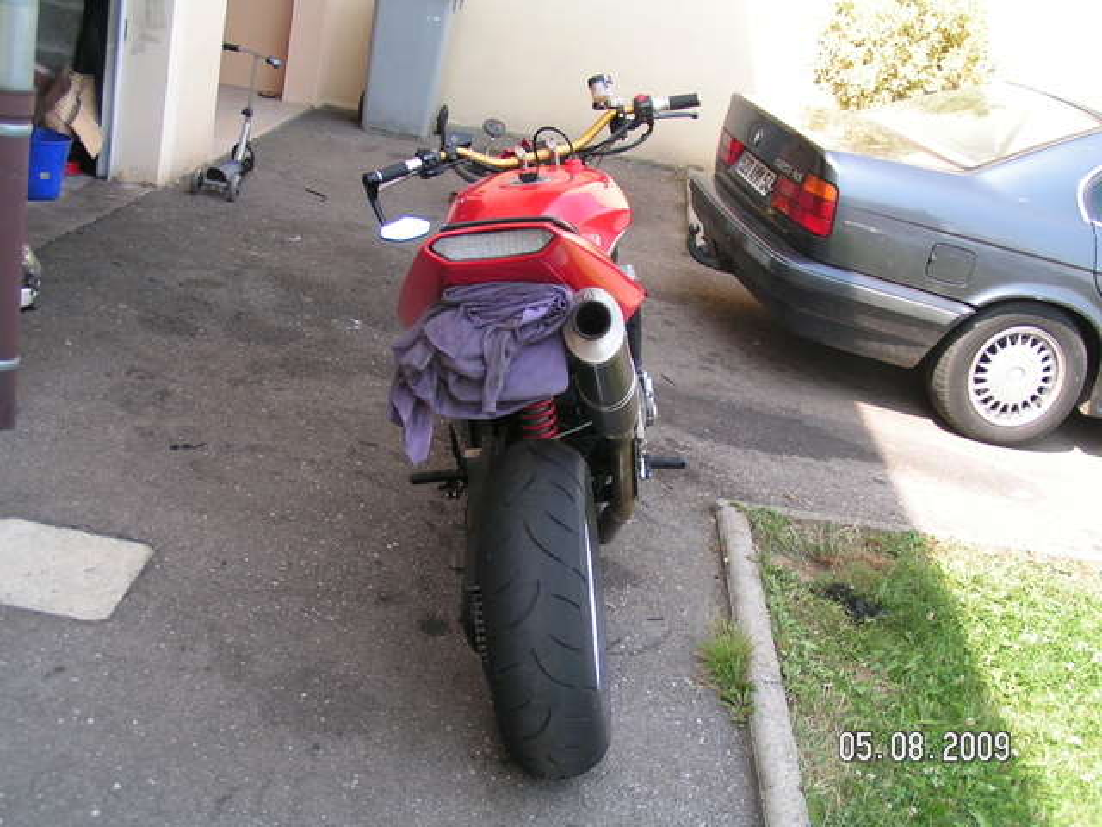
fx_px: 1369
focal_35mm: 43
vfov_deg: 33.6
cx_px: 551
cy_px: 414
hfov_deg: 43.9
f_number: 4
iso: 50
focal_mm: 6.6
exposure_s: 1/125
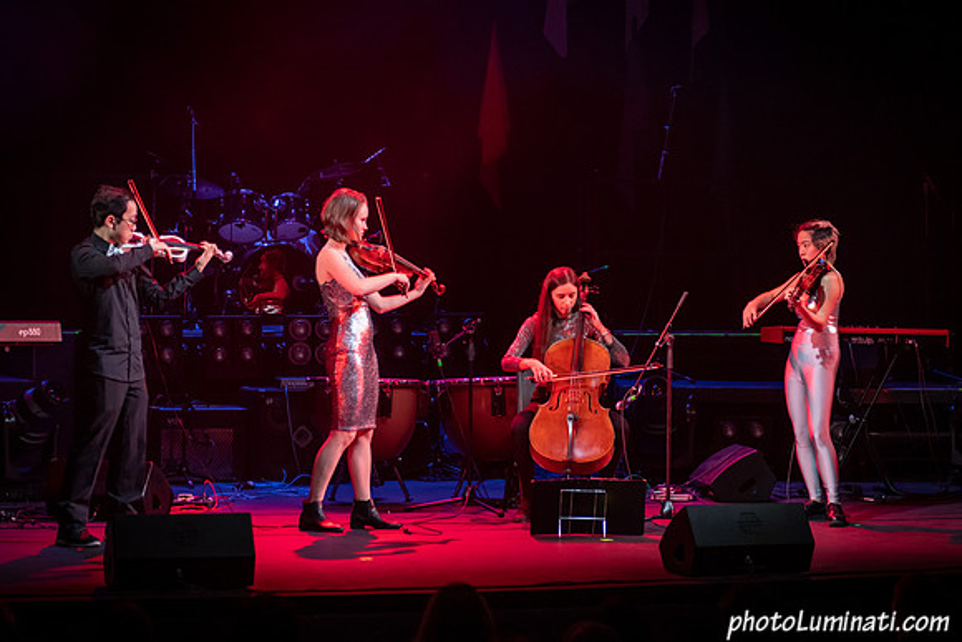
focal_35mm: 104
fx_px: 2776
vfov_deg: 13.2
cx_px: 534
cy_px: 238
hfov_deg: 19.7
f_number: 2.8
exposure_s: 1/125
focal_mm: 70
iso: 2500
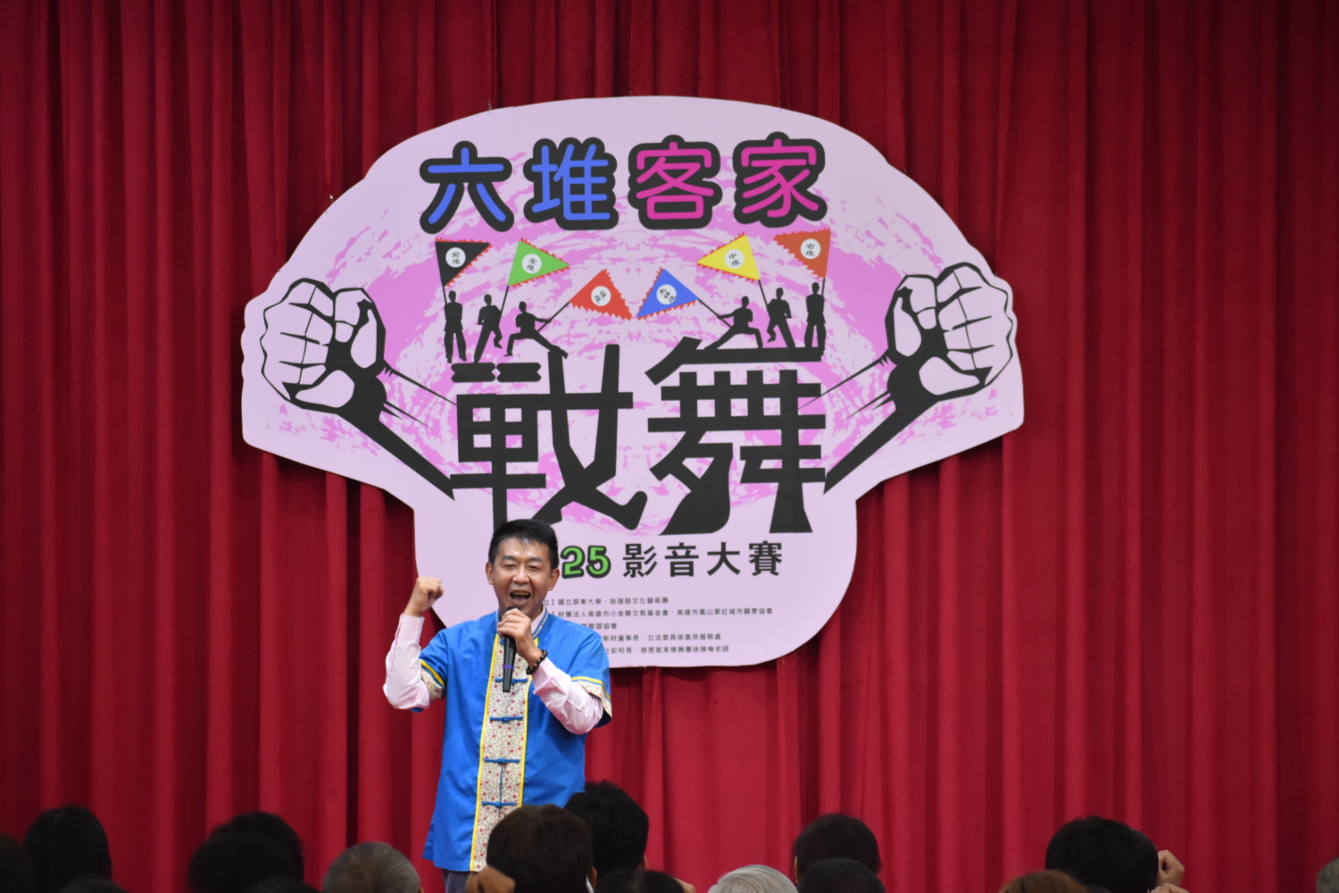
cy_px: 446
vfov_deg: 8.3
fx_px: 6137
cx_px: 670
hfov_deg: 12.5
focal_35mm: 165
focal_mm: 110
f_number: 4.8
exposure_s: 1/60
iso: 1250
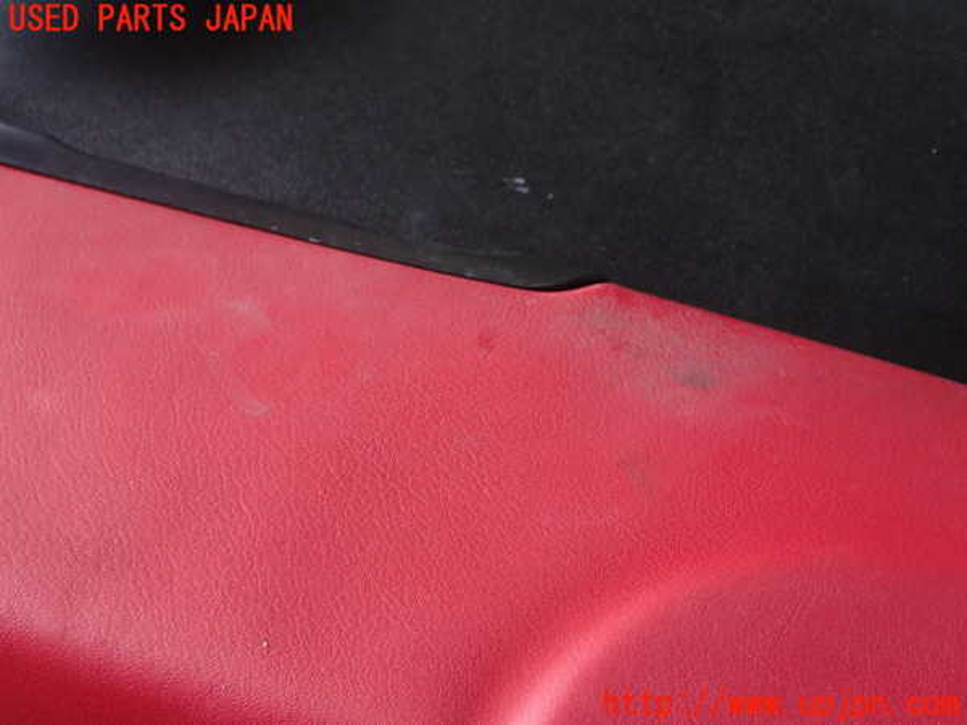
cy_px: 362
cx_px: 484
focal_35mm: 44
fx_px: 1229
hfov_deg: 42.9
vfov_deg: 32.9
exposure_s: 1/50
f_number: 2.9
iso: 200
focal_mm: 7.84
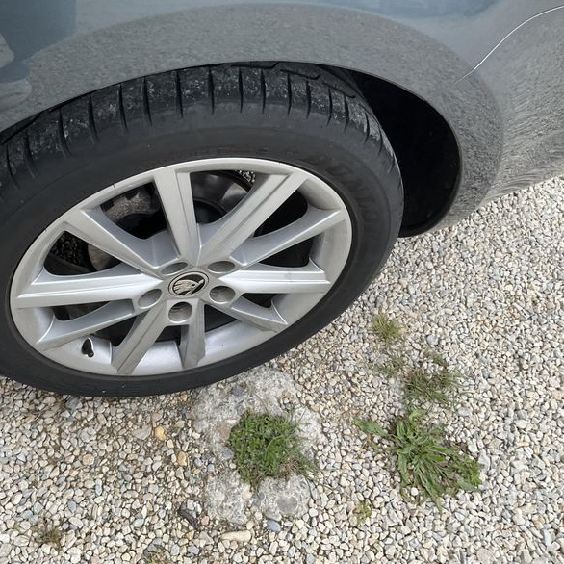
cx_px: 218
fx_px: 645
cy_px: 286
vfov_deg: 47.2
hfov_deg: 46.9
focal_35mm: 35
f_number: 1.8
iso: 25
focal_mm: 3
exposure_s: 1/482
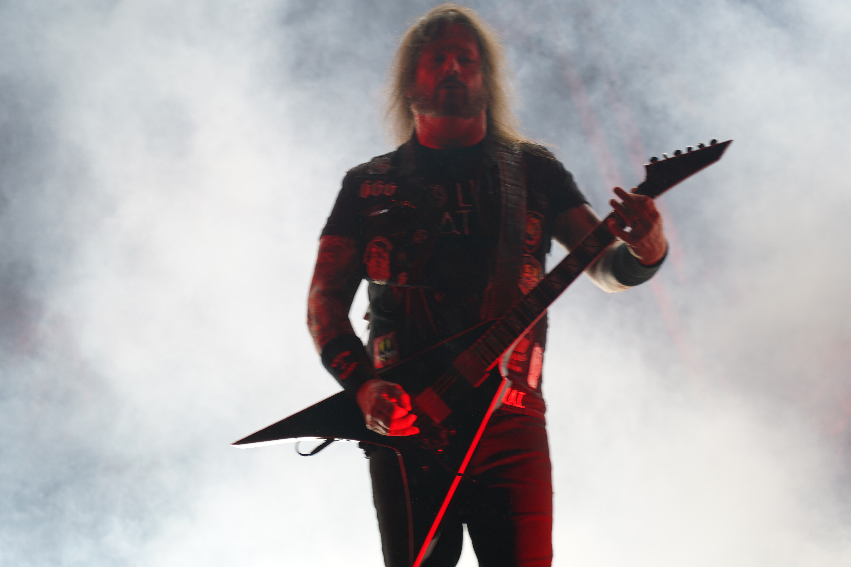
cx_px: 426
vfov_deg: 13.0
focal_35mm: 105
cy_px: 284
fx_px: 2482
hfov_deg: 19.5
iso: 200
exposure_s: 1/125
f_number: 4
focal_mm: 105
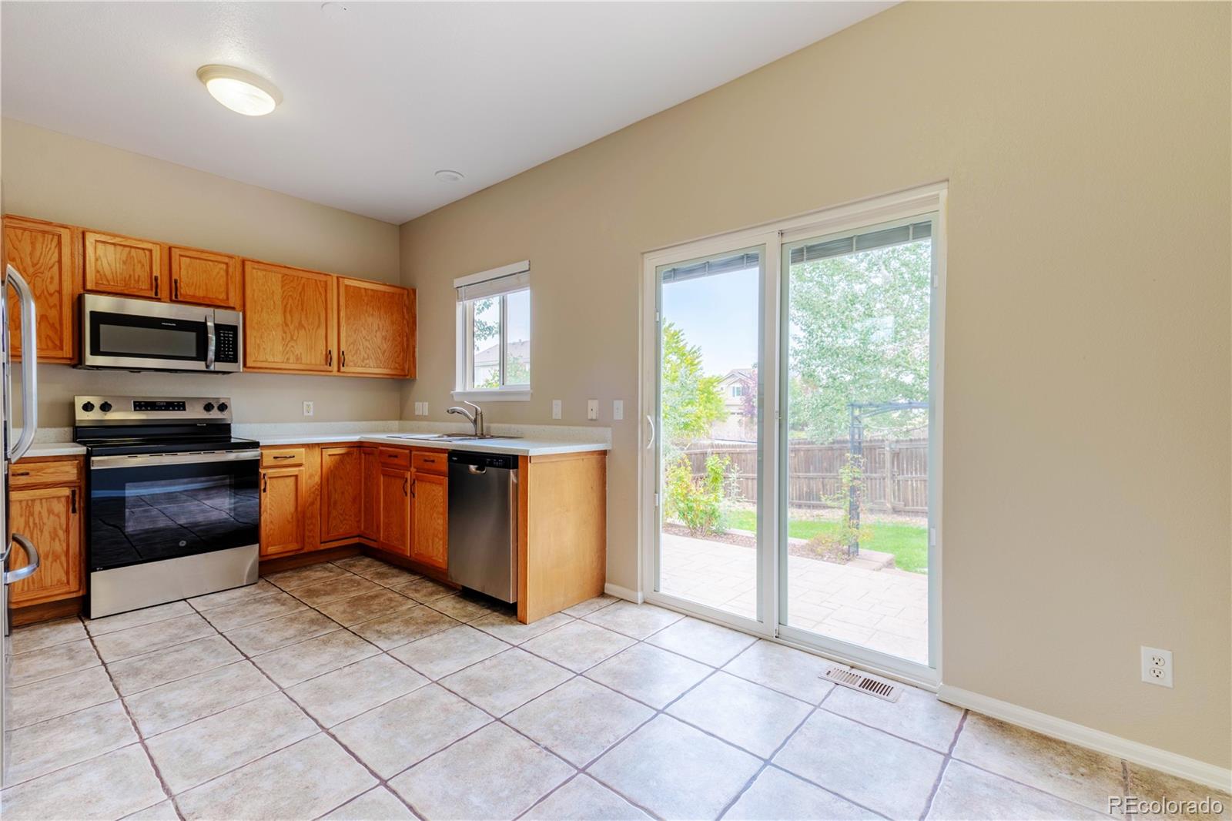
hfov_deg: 96.7
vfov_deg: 73.7
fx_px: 547
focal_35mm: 16
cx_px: 616
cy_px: 410
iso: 80
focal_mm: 16
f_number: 6.3
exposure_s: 1/250
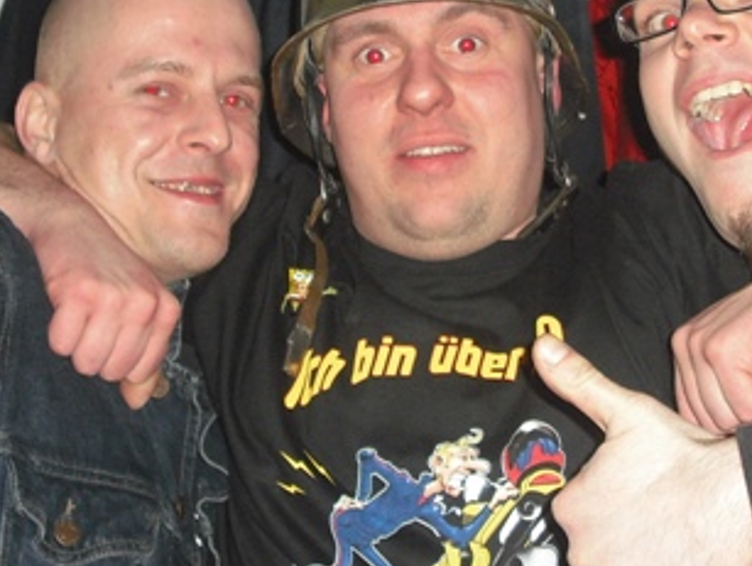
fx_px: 1892
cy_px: 59
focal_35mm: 87
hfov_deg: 22.5
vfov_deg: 16.8
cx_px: 421
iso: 200
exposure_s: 1/60
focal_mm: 6.2
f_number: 2.8
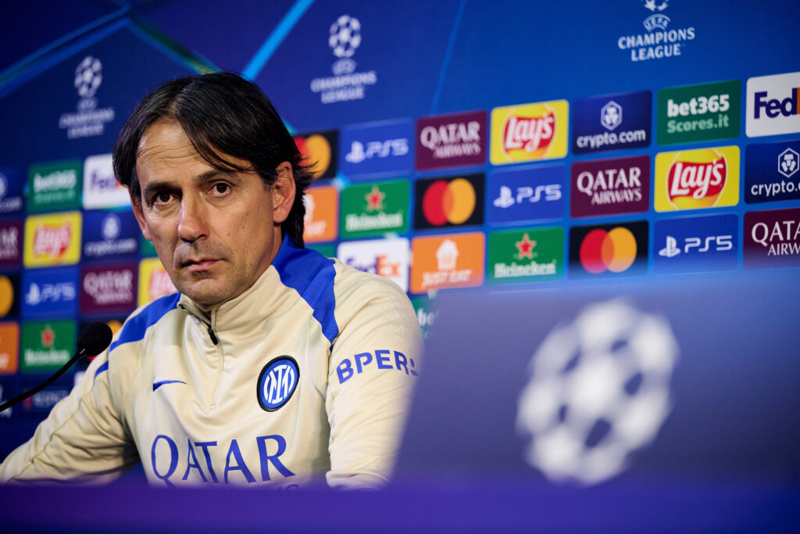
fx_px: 2778
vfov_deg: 11.0
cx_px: 400
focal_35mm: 125
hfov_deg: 16.4
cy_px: 267
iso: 1600
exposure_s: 1/250
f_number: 2.8
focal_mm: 125
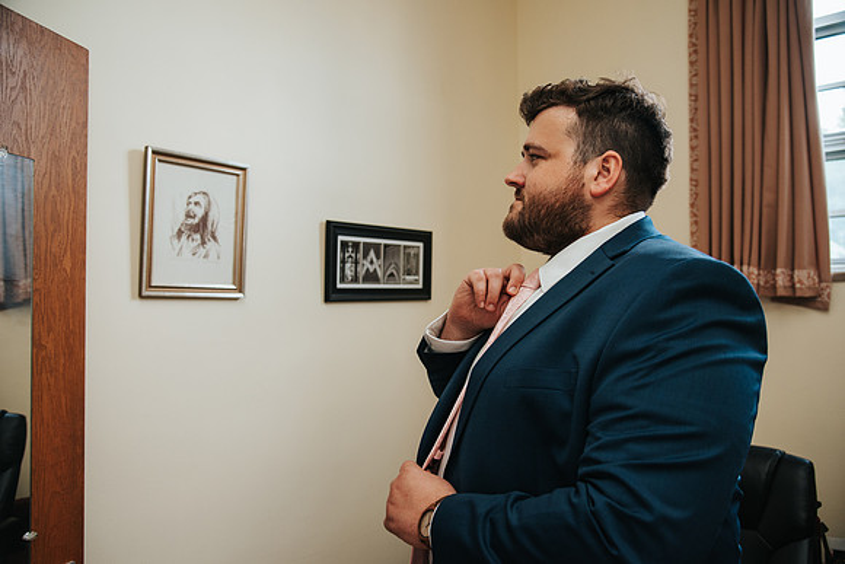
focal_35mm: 28
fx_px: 664
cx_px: 422
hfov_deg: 64.9
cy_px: 282
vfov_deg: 46.0
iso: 800
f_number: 4
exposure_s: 1/200
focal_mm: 28
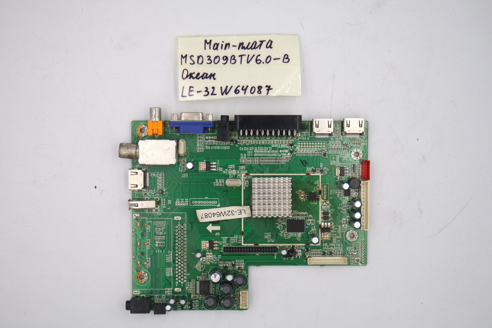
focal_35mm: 51
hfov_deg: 38.9
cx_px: 246
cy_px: 164
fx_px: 697
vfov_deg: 26.5
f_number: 5
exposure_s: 1/125
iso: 160
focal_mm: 19
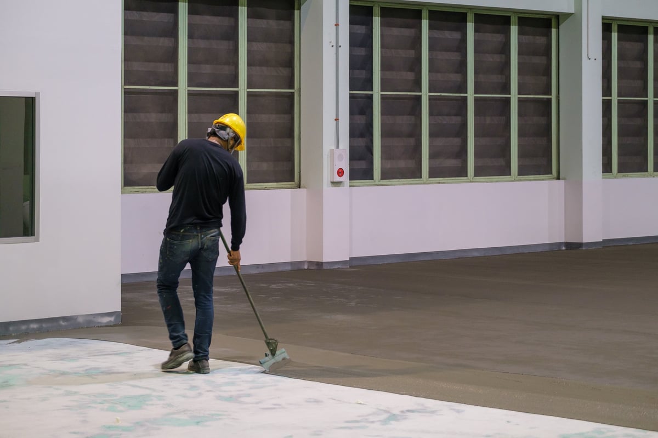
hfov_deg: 27.0
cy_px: 219
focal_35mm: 75
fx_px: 1370
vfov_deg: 18.2
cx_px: 329
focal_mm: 50
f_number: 2.8
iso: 1600
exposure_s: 1/160
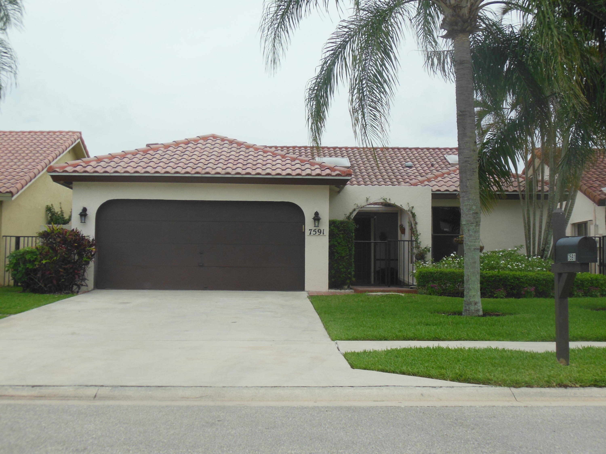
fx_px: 753
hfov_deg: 43.9
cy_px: 227
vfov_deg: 33.6
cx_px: 303
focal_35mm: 43
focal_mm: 7.7
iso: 125
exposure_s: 1/800
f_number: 3.8
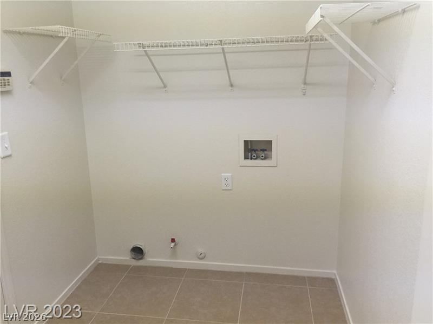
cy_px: 162
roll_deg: -0.4
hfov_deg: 61.7
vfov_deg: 48.2
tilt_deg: -9.3
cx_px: 216
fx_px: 363
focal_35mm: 29
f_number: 2.2
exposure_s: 1/30
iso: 40
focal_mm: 4.15
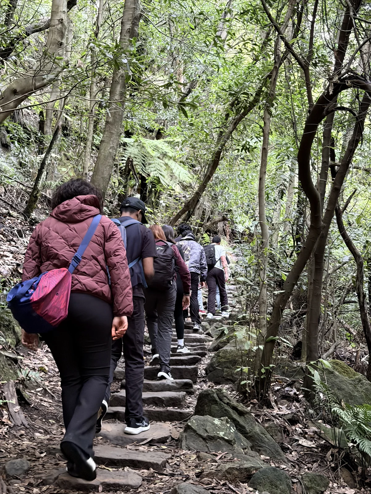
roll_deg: +6.9
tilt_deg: +13.8
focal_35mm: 48
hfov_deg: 30.3
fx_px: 686
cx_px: 186
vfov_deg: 39.7
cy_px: 247
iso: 500
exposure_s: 1/40
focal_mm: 6.76
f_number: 1.78
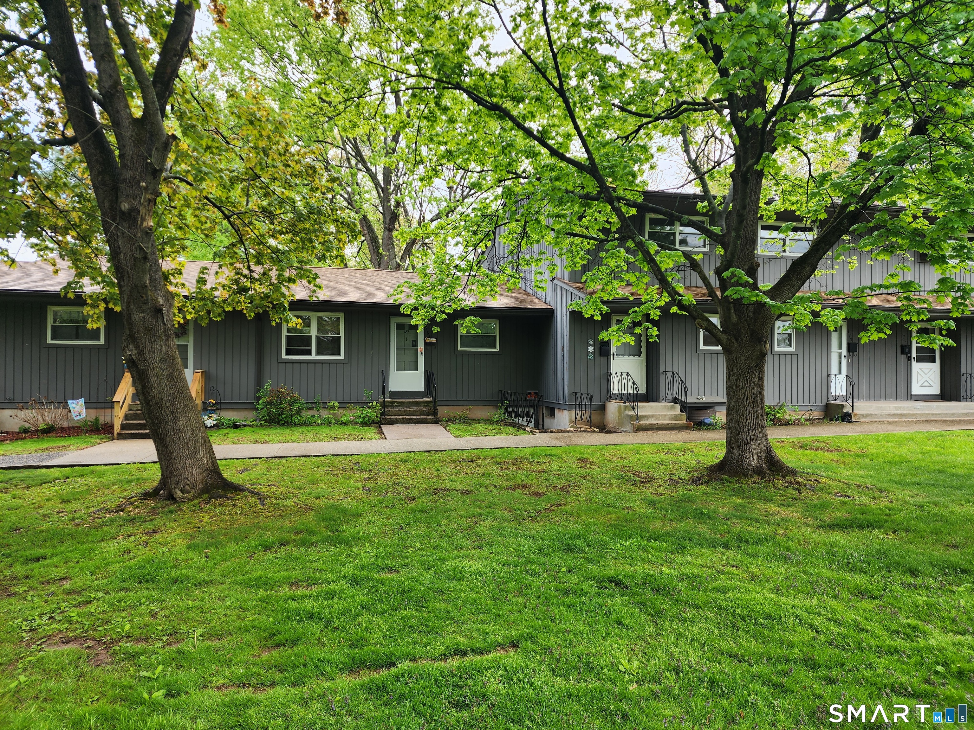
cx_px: 487
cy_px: 365
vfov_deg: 58.9
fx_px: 647
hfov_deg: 73.9
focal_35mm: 23
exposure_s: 1/180
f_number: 1.8
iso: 16
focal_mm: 6.4
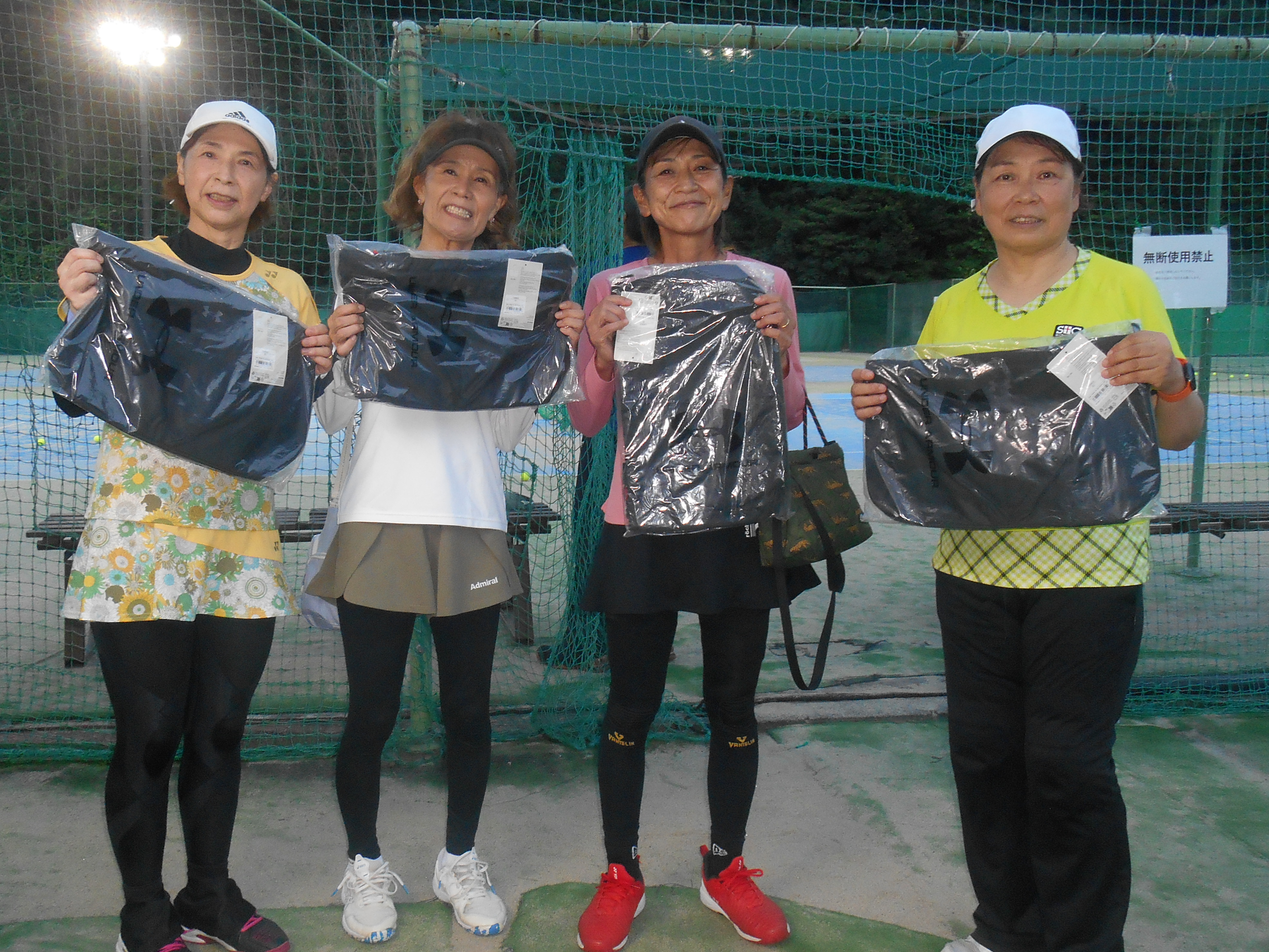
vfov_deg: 41.8
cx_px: 557
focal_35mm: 34
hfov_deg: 53.8
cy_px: 505
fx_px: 1246
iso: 250
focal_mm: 4.7
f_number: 3.4
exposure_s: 1/25
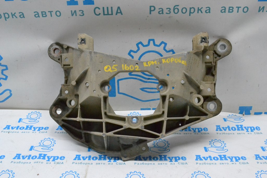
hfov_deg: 46.4
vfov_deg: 31.9
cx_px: 134
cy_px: 89
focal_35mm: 42
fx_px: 312
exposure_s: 1/100
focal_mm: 28
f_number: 13
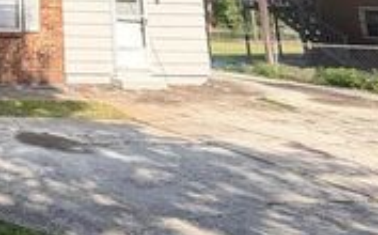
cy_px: -80
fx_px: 432
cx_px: -122
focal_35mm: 42
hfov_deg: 33.4
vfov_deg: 25.6
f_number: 2.2
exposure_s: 1/585
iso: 40
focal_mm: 2.22
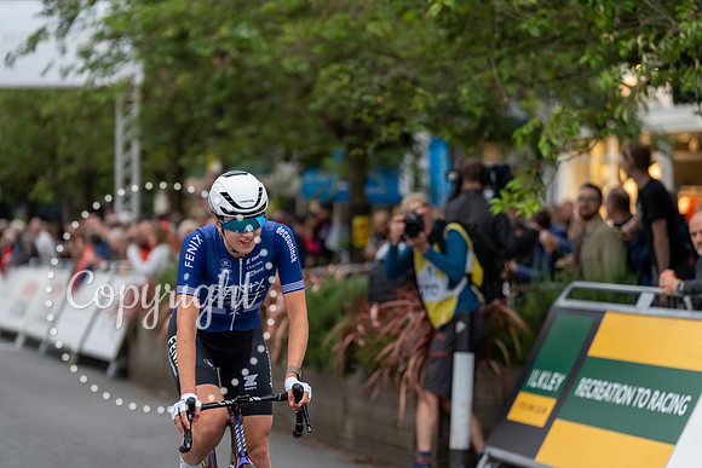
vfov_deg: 10.6
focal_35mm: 130
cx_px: 351
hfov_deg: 15.8
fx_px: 2535
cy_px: 234
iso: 1000
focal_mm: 130
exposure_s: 1/800
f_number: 2.8
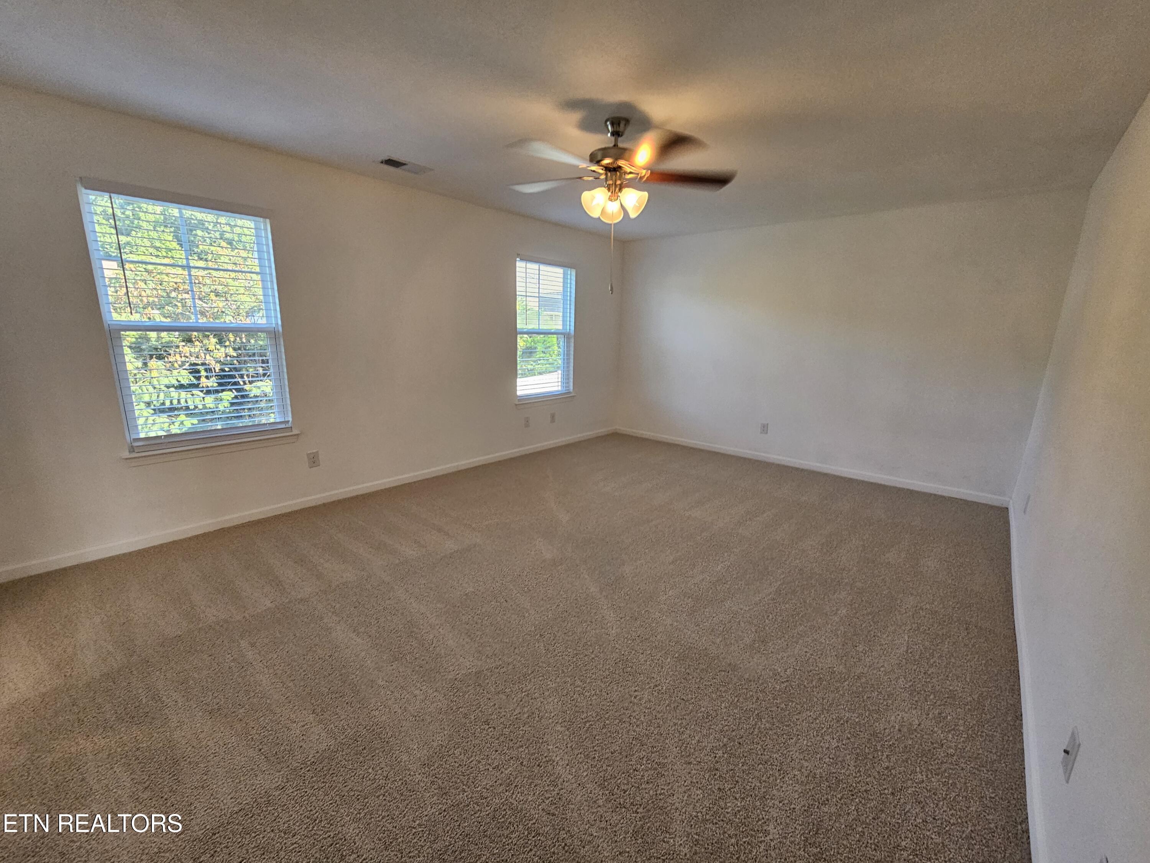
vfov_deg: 89.9
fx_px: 432
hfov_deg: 106.2
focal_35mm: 13
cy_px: 432
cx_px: 575
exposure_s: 1/60
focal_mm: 2.2
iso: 100
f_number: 2.2
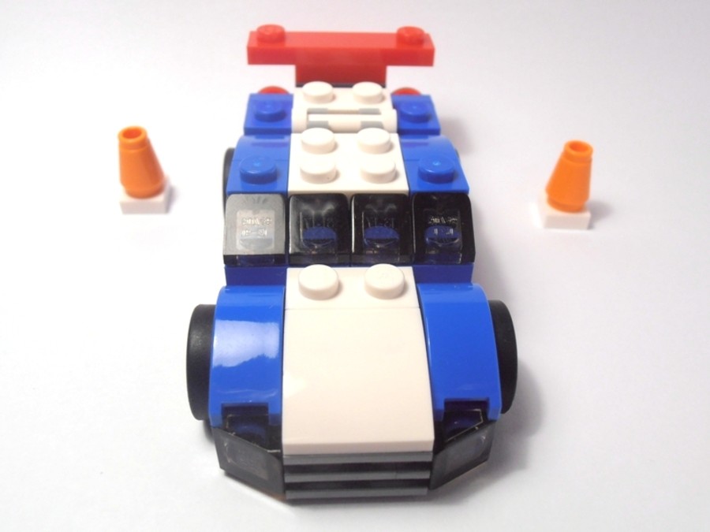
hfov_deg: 50.1
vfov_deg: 38.7
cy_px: 266
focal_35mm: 37
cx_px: 355
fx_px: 759
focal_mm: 6.61
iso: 80
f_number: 3.9
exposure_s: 1/100
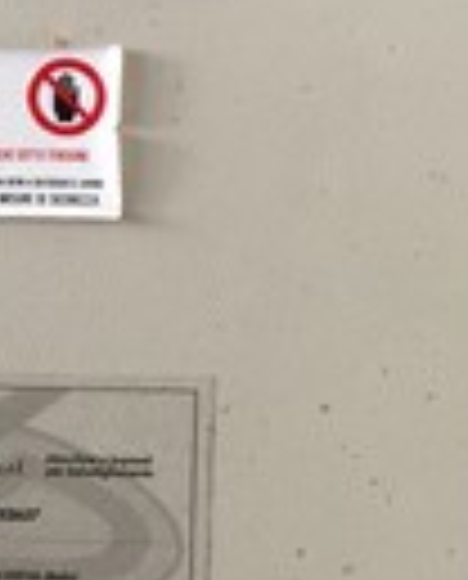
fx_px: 1809
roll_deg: -0.3
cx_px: -36
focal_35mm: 105
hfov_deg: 14.4
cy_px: 117
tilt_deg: -5.6
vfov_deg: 18.1
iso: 125
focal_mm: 4.15
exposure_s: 1/33
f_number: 2.2
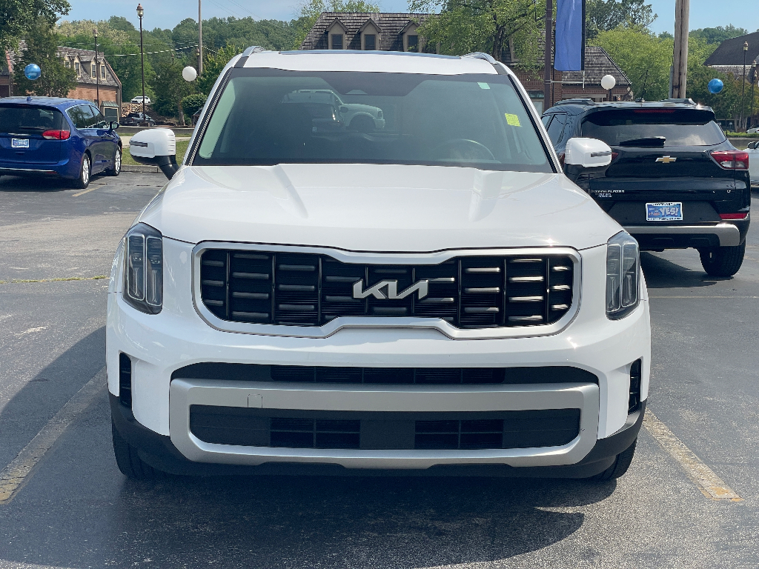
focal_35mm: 52
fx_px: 1140
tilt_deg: -6.3
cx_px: 380
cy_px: 284
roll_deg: +1.0
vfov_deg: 28.0
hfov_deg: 36.8
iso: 25
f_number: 2
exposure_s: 1/2083
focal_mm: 6
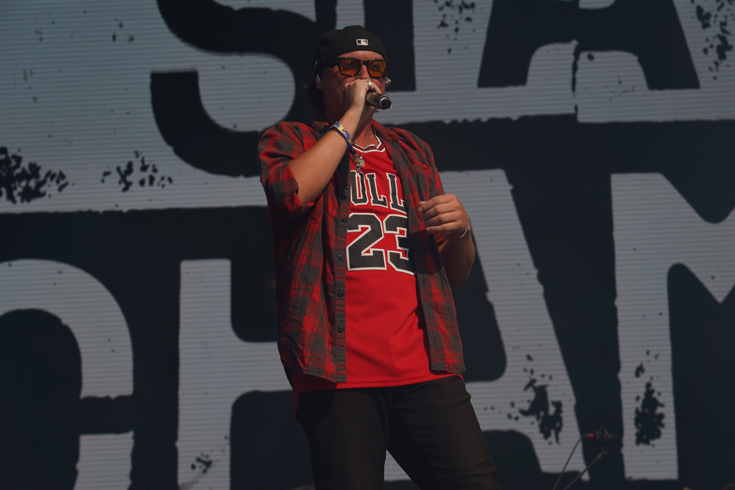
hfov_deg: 19.5
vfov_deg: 13.0
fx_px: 2144
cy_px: 245
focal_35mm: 105
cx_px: 368
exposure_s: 1/640
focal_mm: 105
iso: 100
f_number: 8
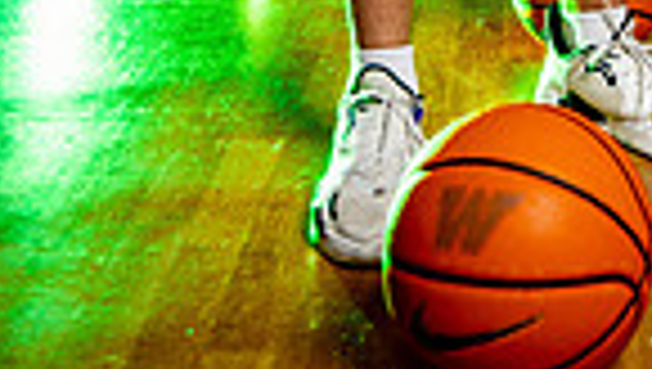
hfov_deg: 21.9
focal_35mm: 94
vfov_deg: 10.3
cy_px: -639
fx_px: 1627
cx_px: 643
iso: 200
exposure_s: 1/200
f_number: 5
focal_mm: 29
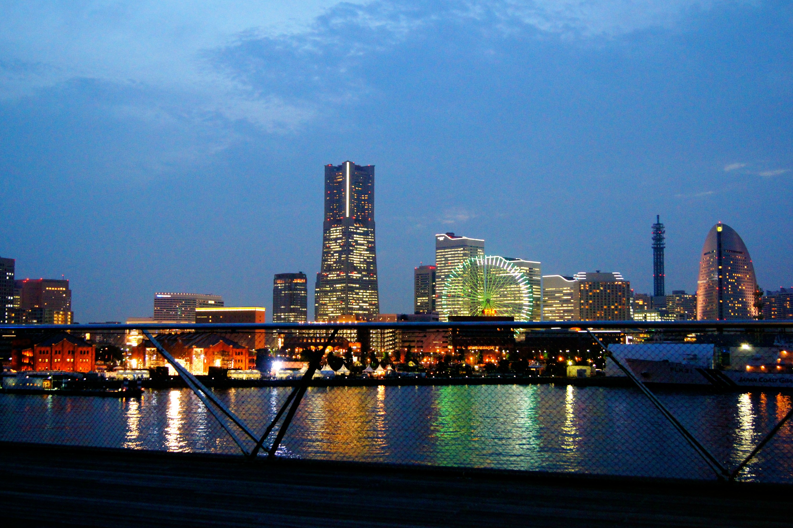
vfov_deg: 31.9
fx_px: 925
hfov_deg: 46.4
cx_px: 396
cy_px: 264
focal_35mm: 42
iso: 1600
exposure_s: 1/10
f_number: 4.5
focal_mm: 28
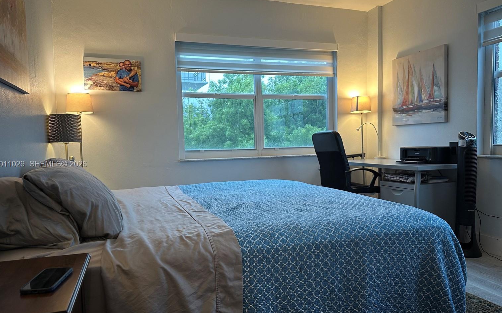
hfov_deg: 68.4
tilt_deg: -2.5
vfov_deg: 46.0
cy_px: 164
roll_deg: +1.8
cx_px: 250
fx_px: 369
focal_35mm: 27
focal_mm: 6.86
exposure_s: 1/60
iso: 125
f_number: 1.78
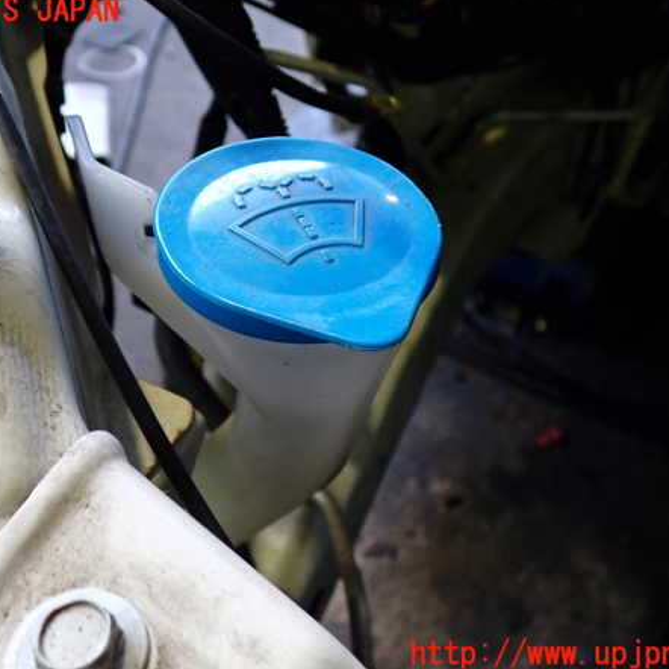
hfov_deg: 46.0
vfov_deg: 46.0
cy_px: 333
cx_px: 298
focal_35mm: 36
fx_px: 787
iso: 250
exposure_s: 1/60
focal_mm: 5.4
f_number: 2.3
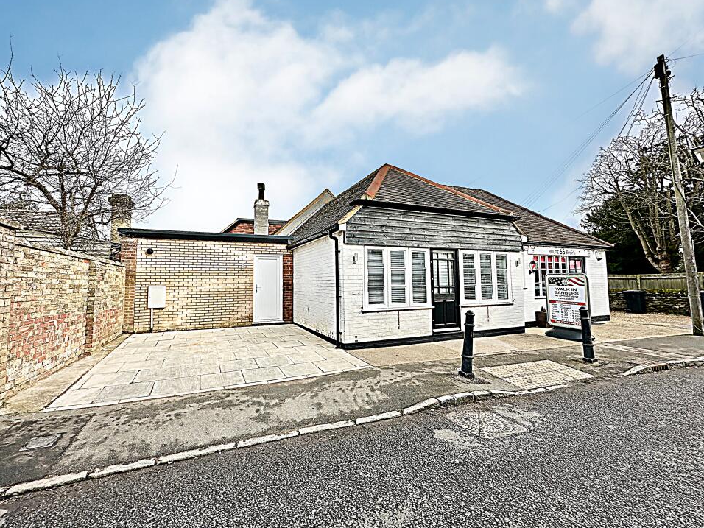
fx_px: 305
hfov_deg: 98.0
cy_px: 263
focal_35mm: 15
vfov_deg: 81.7
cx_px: 328
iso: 50
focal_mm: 2.22
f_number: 2.2
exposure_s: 1/903
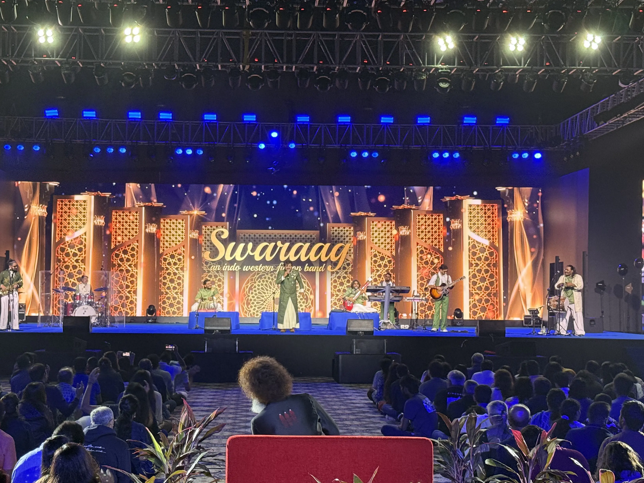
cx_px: 281
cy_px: 254
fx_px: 1098
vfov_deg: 24.8
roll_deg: -0.9
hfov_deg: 32.7
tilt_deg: +2.7
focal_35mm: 59
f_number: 1.78
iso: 250
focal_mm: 6.76
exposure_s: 1/40
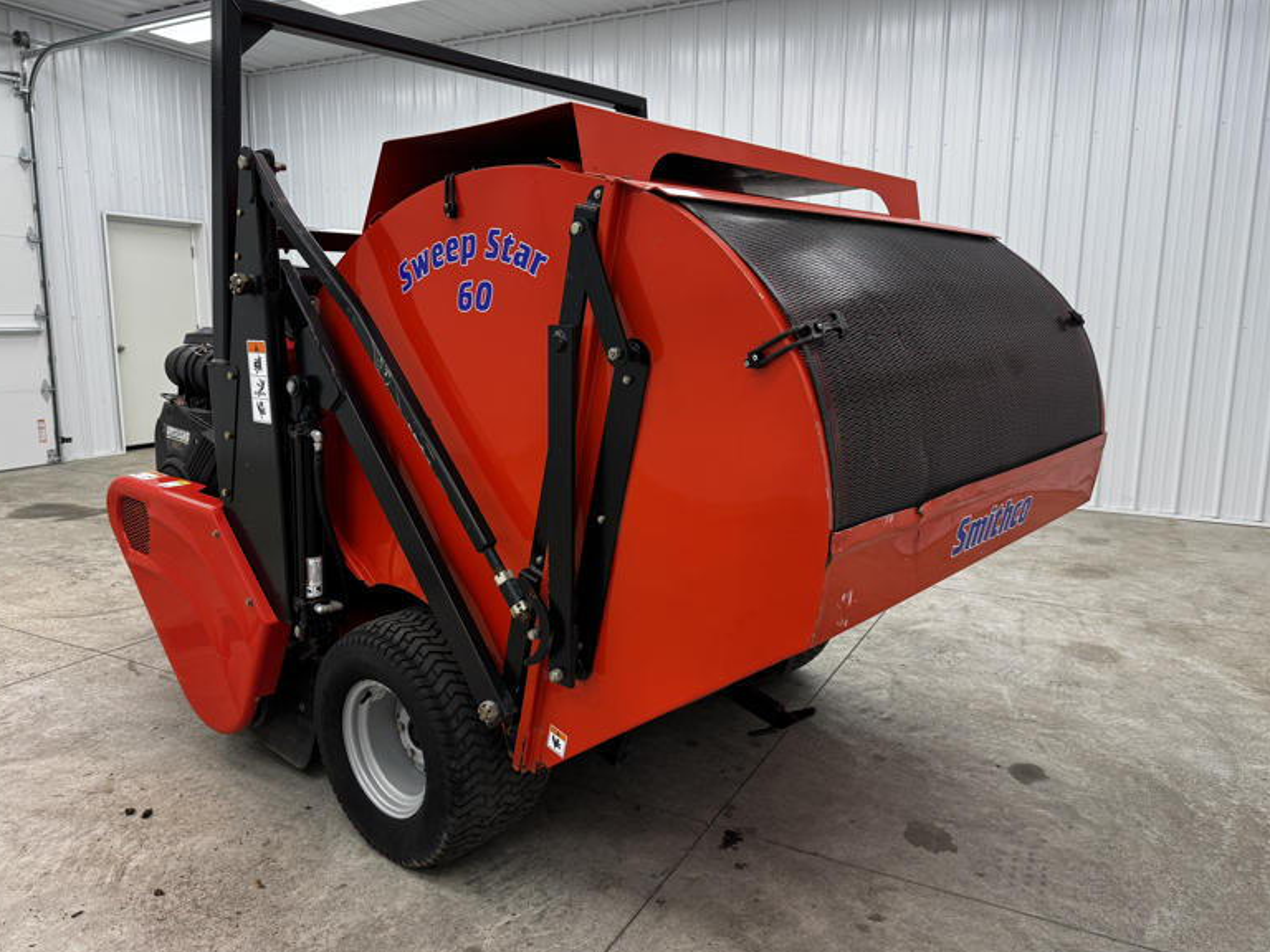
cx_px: 614
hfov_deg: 69.4
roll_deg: -0.5
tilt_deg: -10.4
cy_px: 468
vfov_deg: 54.9
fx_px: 917
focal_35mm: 25
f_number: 1.78
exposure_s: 1/120
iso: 100
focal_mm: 6.76
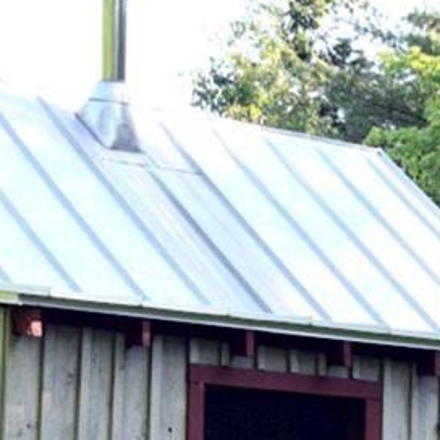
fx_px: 2833
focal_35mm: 197
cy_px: 489
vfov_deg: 8.8
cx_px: 293
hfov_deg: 8.9
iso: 400
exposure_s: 1/250
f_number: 8
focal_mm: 28
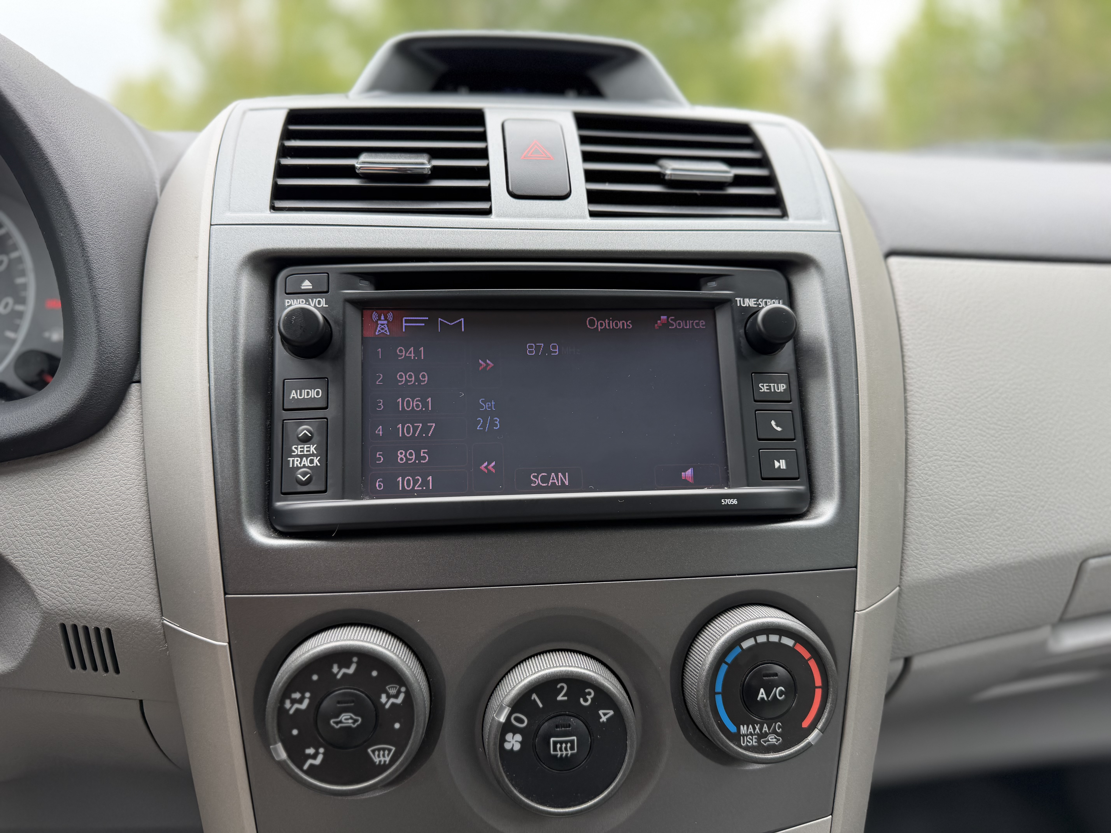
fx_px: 770
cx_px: 556
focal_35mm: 24
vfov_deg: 56.8
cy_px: 416
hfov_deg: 71.6
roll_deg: +0.0
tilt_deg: -13.8
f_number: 1.78
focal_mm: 6.76
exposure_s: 1/256
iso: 80
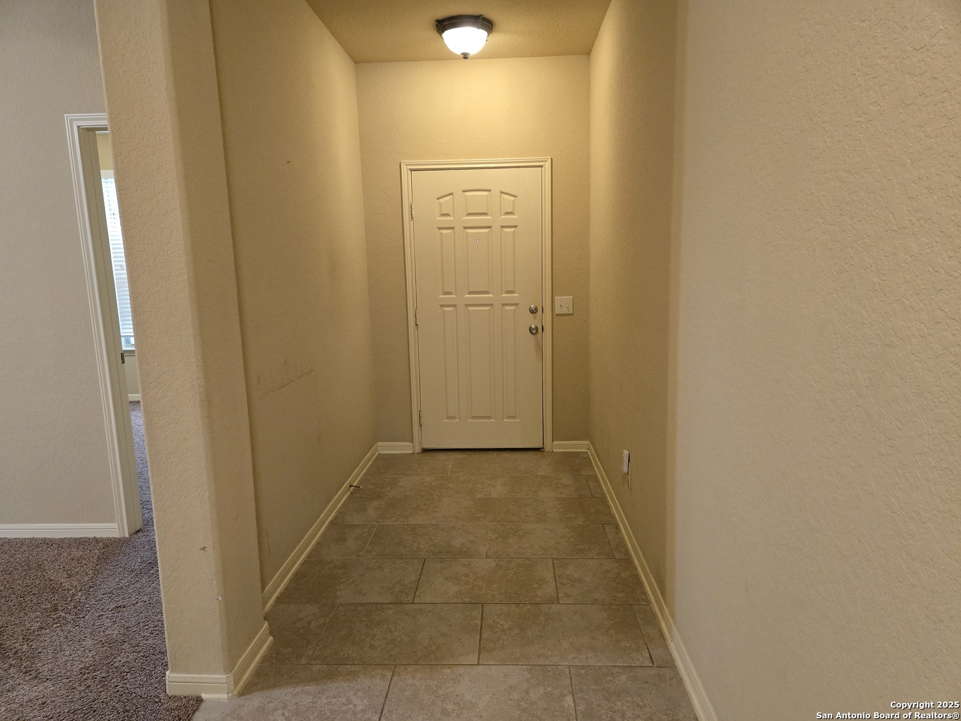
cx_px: 480
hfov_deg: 73.9
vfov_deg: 58.9
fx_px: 639
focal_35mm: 23
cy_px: 360
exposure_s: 1/120
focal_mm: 5.4
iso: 640
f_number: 1.8
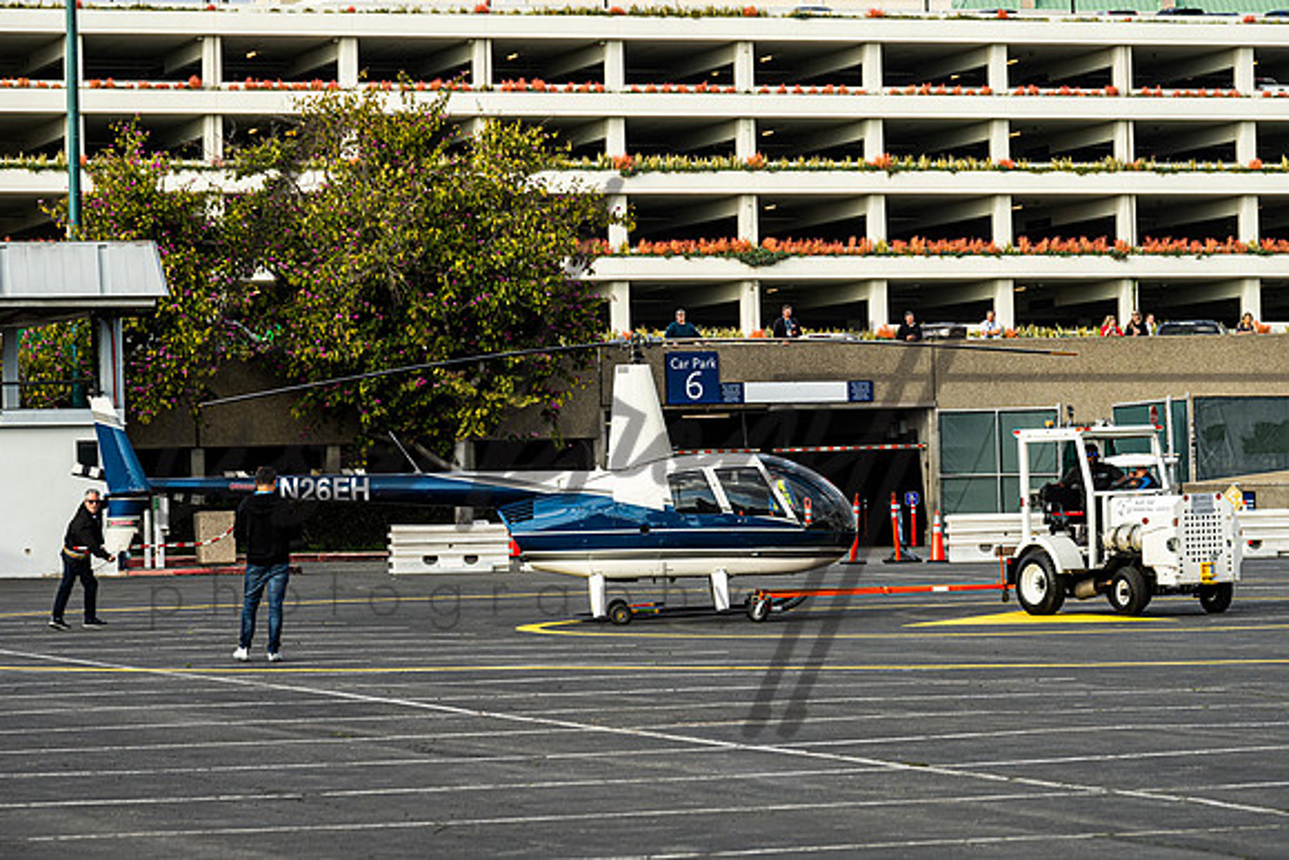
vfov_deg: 9.8
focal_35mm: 140
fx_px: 5003
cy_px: 383
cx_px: 695
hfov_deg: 14.7
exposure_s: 1/640
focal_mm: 110
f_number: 6.3
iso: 320
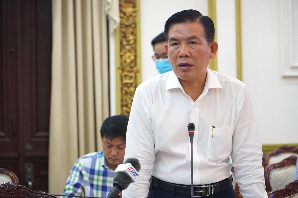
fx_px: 1068
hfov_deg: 15.9
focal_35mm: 129
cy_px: 99
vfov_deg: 10.6
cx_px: 149
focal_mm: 86
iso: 2500
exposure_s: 1/160
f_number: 4
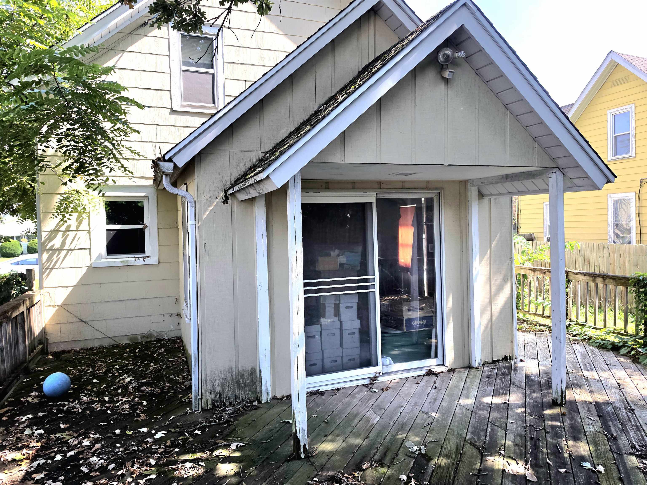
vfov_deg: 58.9
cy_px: 242
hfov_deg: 73.9
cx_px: 324
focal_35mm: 23
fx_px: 430
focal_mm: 6.5
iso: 10
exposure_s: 1/370
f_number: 1.4
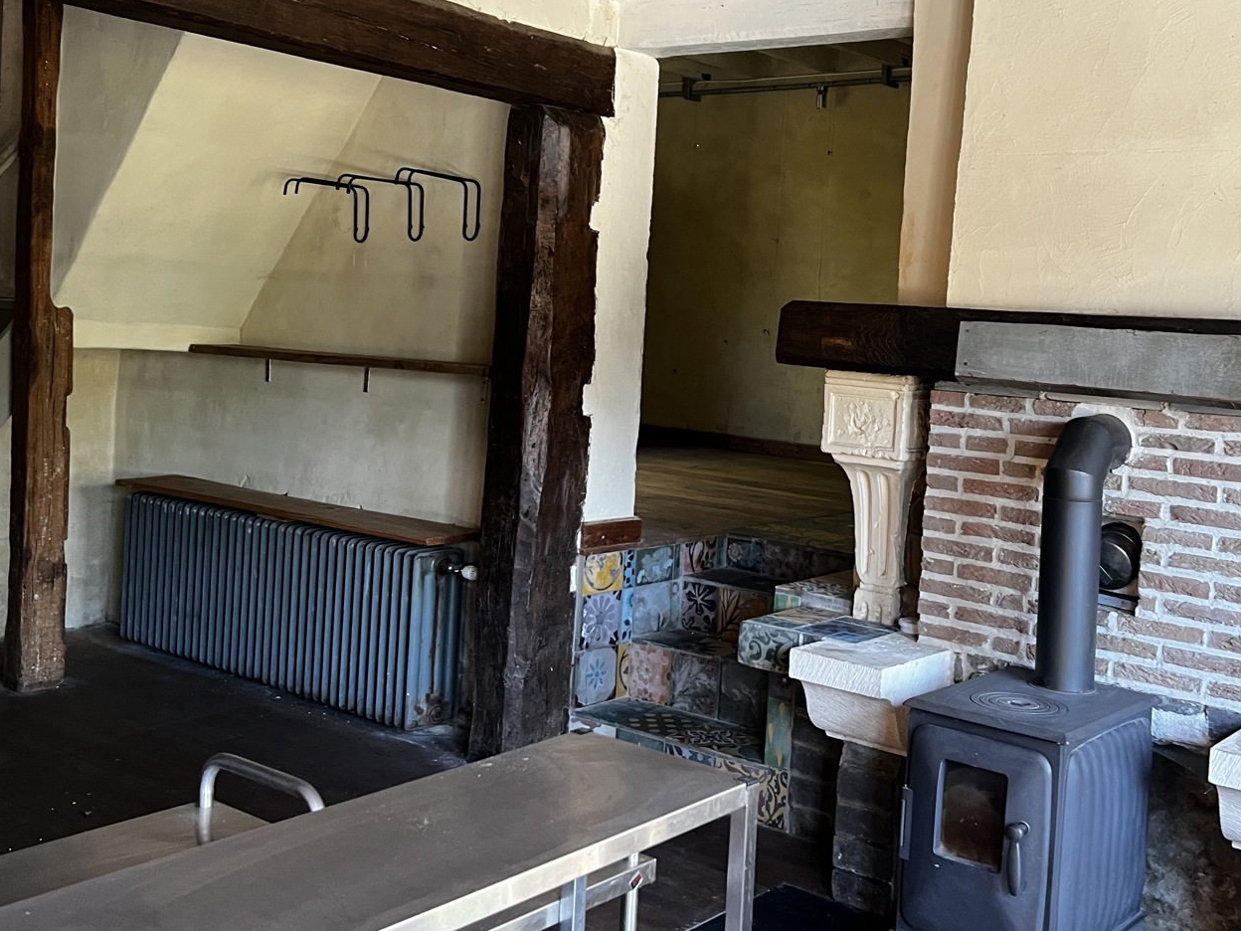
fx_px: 1434
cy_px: 345
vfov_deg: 35.7
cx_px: 713
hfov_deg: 46.7
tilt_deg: -2.7
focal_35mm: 40
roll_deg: -2.9
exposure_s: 1/66
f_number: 1.5
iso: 125
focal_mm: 5.7
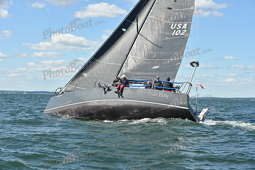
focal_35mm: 80
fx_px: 567
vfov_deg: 17.1
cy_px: 85
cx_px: 128
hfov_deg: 25.4
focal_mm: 80
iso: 320
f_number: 8
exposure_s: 1/1250
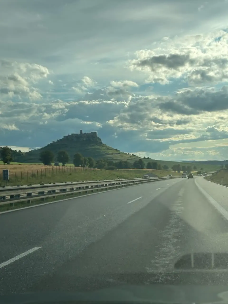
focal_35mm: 48
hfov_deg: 30.3
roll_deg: +1.7
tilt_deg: +2.6
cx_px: 114
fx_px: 422
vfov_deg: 39.7
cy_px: 152
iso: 64
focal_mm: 6.9
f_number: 1.8
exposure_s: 1/6623
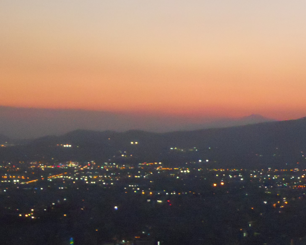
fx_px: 869
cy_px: 138
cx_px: 327
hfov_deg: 19.2
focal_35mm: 96
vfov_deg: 16.0
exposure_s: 1/40
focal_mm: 6.4
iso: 800
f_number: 3
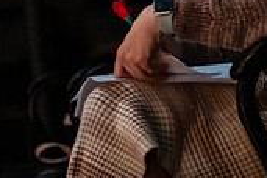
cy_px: -69
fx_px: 1261
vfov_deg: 8.0
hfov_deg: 12.0
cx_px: 225
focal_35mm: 170
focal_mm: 50
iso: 12800
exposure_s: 1/100
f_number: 1.8
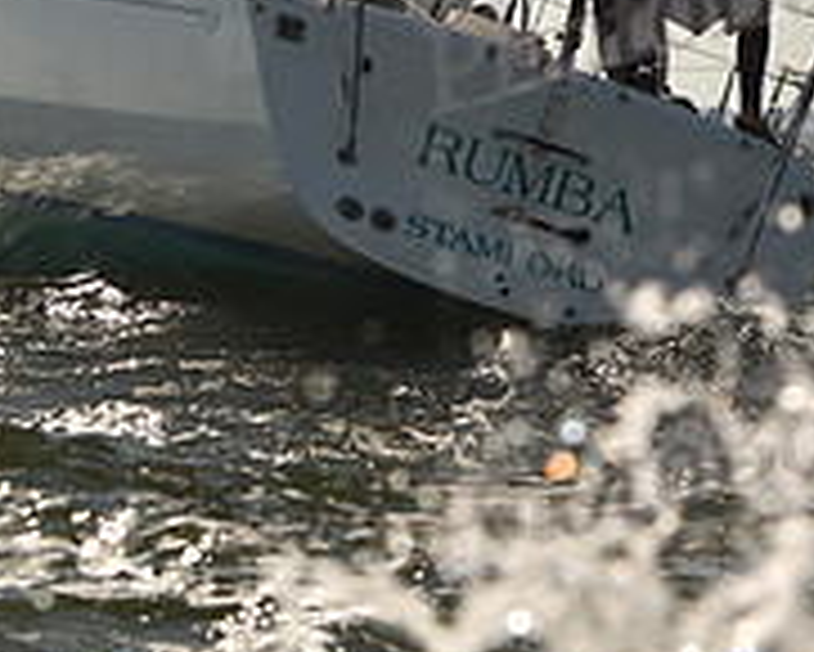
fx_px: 5062
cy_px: -173
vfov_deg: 7.3
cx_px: 193
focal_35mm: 210
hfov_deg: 9.2
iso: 250
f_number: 6.3
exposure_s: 1/1000
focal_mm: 70
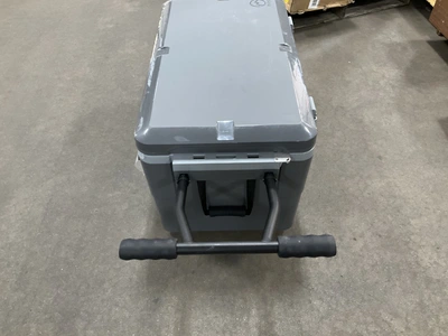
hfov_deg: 61.7
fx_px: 375
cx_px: 224
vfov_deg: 48.2
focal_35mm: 29
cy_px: 168
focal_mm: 3
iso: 320
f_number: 1.8
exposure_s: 1/40
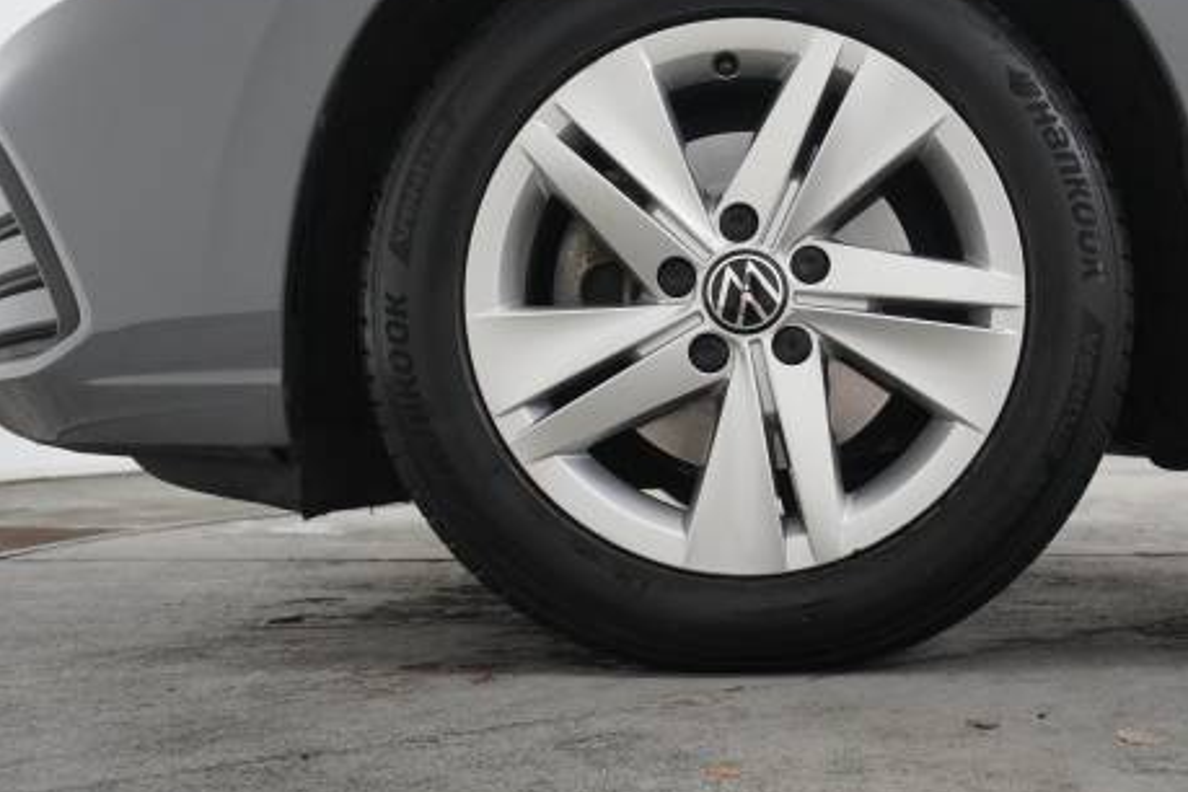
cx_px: 782
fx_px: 1518
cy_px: 264
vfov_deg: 29.0
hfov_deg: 42.2
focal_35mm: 46
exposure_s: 1/200
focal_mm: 22
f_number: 4
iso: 2500
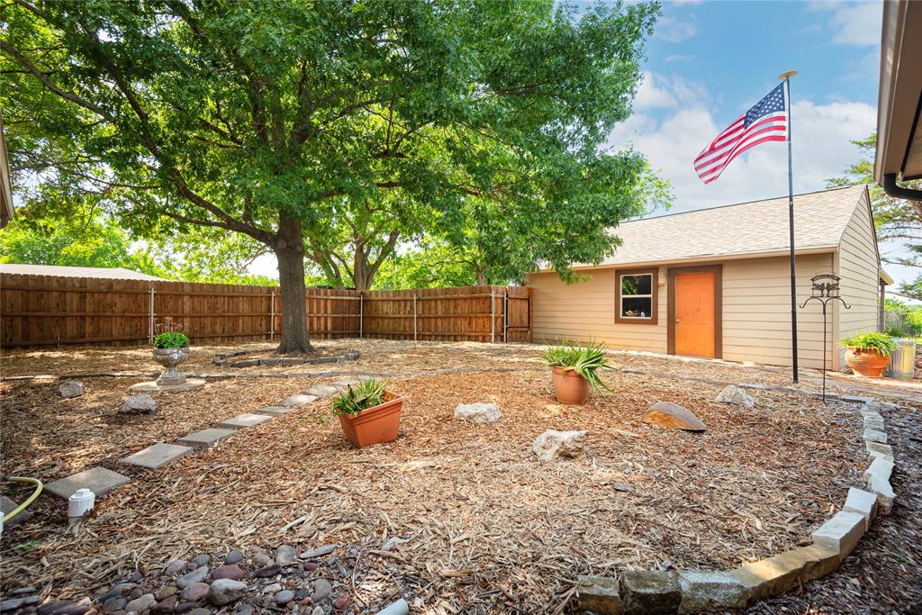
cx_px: 461
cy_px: 308
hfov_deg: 96.7
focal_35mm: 16
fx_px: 410
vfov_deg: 73.8
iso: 100
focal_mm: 16
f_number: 7.1
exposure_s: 1/50
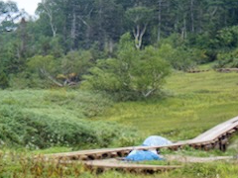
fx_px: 1128
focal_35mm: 164
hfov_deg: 12.0
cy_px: 61
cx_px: 98
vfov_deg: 9.0
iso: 100
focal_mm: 14.62
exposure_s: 1/125
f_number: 4.3
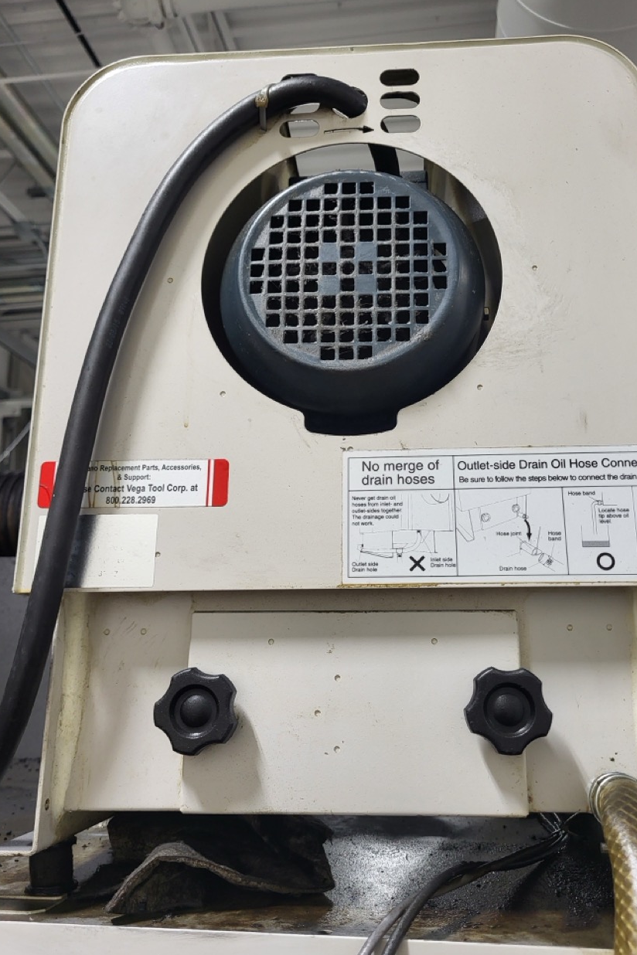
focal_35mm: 28
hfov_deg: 46.3
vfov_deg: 65.5
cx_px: 360
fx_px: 743
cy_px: 465
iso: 200
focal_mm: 5.4
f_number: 1.8
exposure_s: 1/120
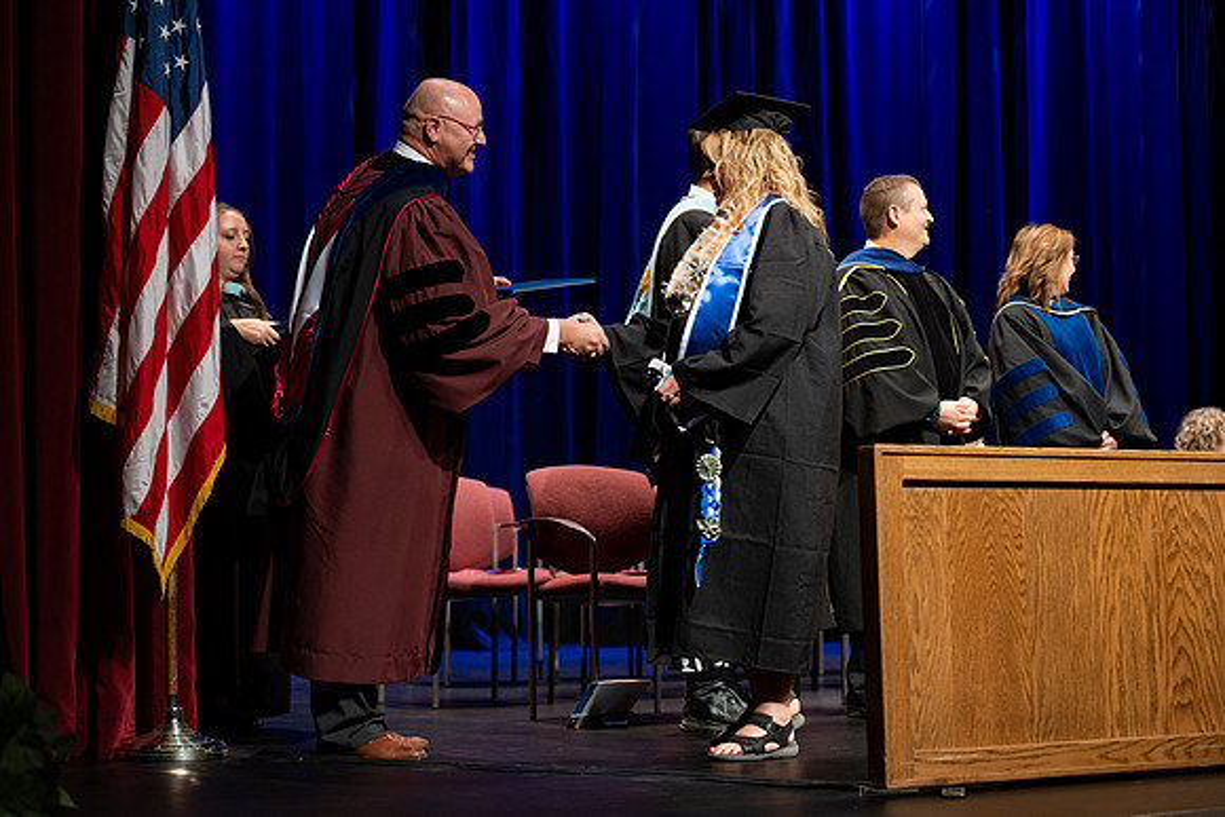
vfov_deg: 19.5
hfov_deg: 28.8
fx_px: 2382
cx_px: 612
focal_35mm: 70
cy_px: 408
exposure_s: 1/250
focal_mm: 70
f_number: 2.8
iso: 640
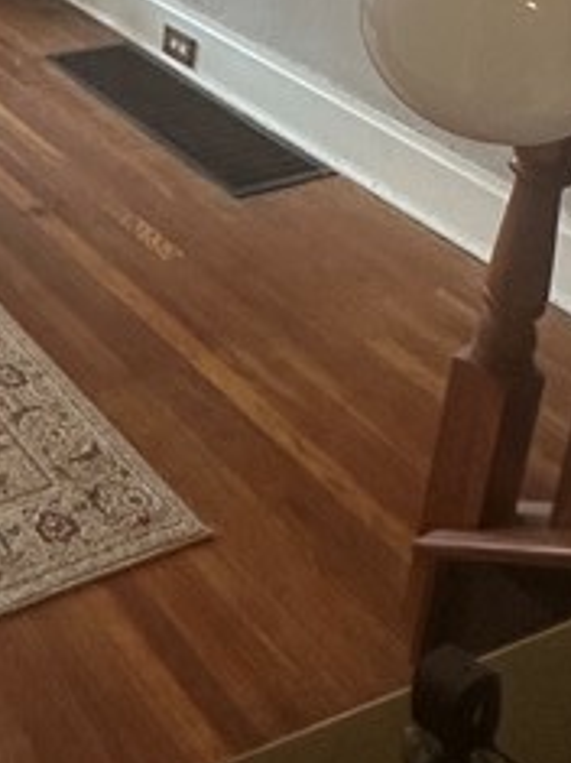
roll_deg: -1.4
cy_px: -182
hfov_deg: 21.3
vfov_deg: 27.4
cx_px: -214
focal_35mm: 61
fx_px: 1343
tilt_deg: -14.5
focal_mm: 2.22
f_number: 2.2
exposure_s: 1/60
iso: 200
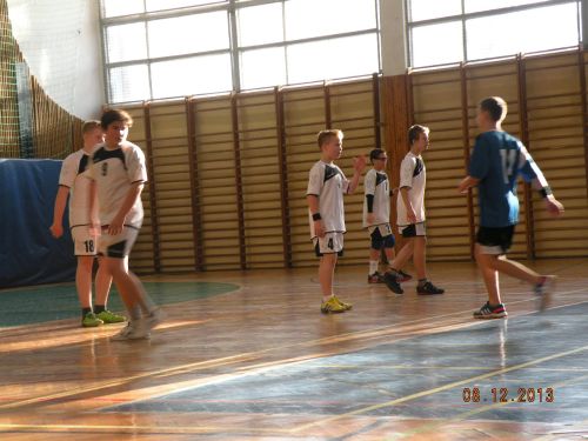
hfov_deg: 23.3
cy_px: 220
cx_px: 294
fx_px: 1427
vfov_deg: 17.6
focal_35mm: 84
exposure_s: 1/65
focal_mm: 14.9
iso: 144
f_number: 4
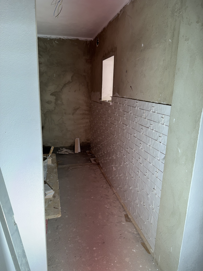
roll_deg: -1.6
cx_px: 102
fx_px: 188
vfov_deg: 71.6
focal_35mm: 24
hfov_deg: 56.8
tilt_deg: -14.3
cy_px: 136
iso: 80
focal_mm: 6.76
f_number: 1.78
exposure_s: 1/174
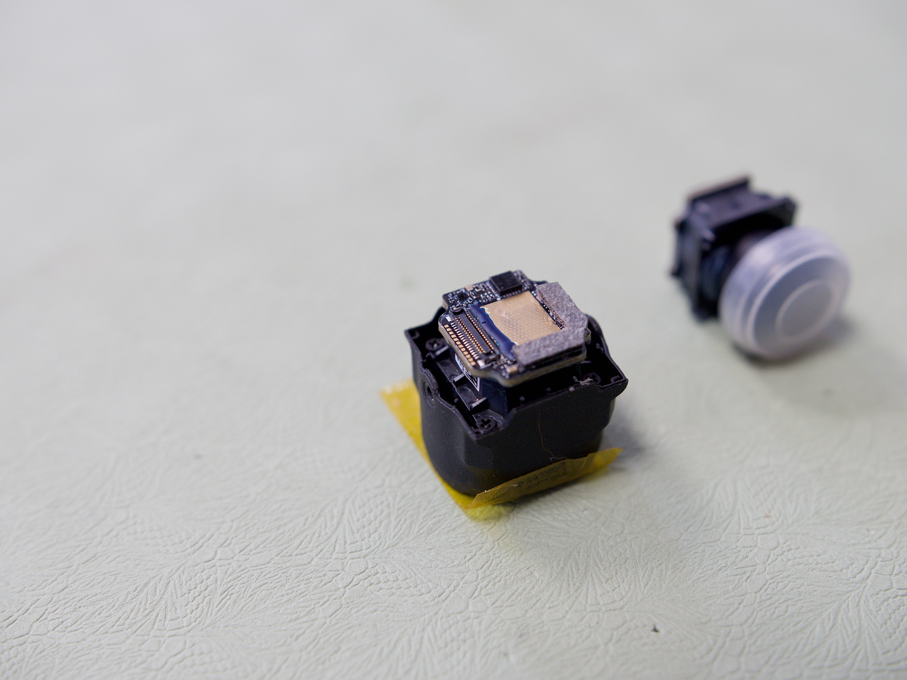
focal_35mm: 42
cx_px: 454
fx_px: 1100
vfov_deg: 34.3
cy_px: 340
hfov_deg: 44.8
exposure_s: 1/50
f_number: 2.8
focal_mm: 21
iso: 400
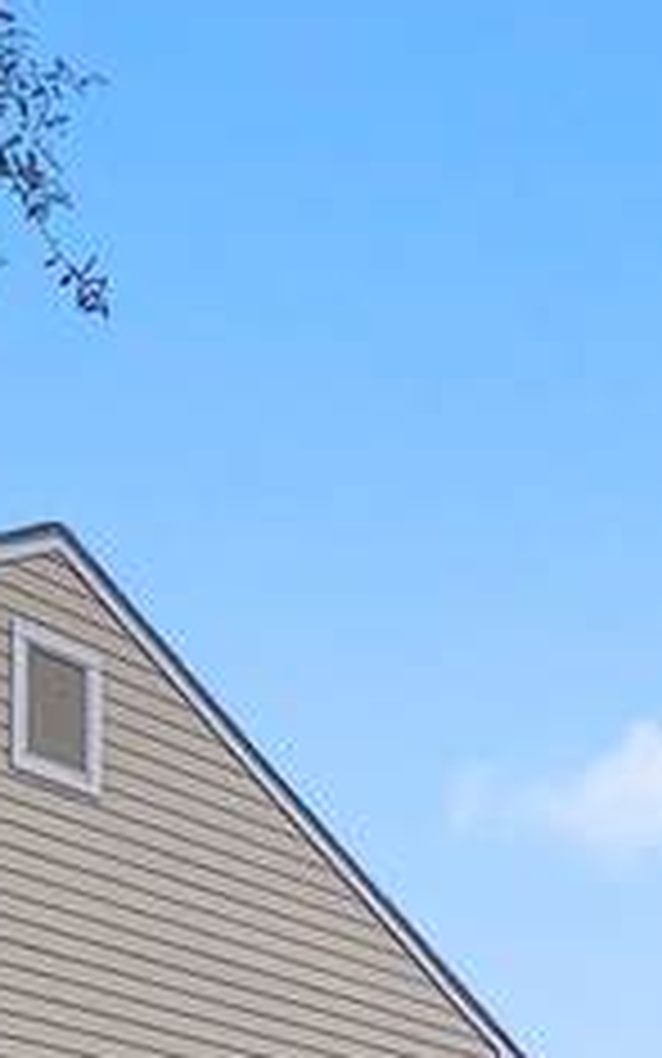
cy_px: 1387
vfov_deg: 24.0
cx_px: 1522
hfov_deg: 13.4
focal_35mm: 75
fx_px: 2164
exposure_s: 1/220
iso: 50
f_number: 2.2
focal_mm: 2.2
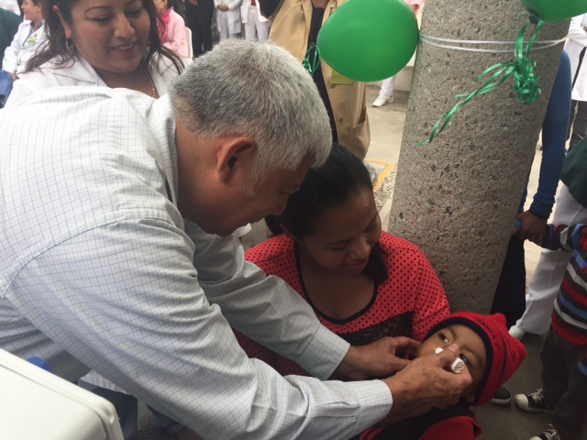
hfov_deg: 61.7
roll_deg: -4.9
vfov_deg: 48.2
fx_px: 492
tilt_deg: -26.1
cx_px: 294
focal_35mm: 29
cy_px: 220
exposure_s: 1/273
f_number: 2.2
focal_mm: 4.15
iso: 32
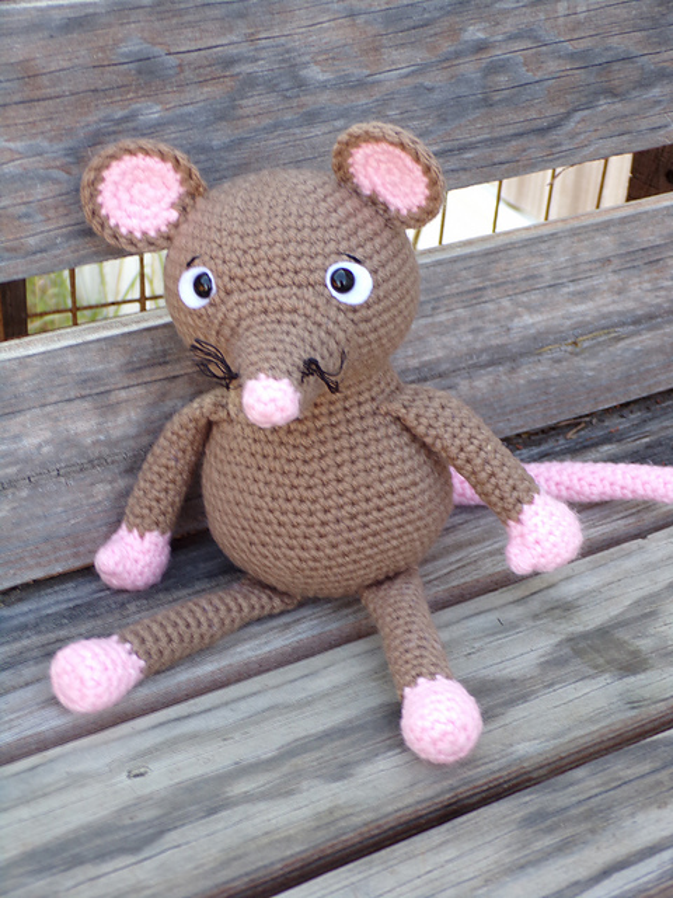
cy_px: 449
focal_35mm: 56
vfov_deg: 34.3
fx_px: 1452
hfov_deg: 26.1
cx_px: 336
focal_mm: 10.1
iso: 80
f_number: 3.7
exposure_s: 1/45
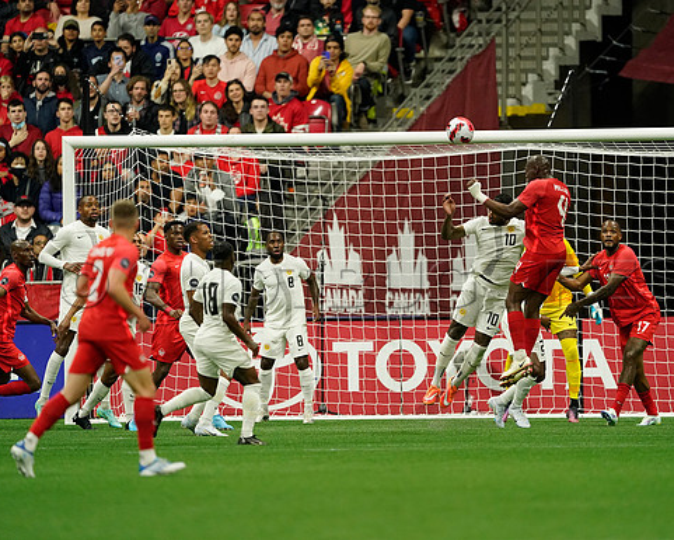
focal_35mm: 679
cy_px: 270
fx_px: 13547
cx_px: 399
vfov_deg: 2.3
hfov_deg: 2.8
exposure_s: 1/2000
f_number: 4
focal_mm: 600
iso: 5000
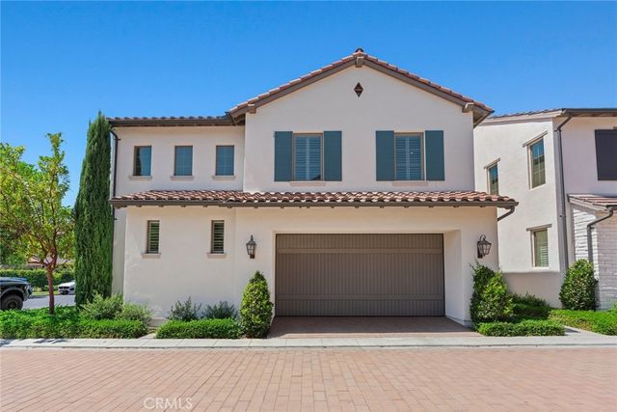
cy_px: 206
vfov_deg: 73.4
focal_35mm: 16
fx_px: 276
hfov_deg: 96.4
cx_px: 308
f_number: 6.3
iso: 320
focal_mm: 16.1
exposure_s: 1/250
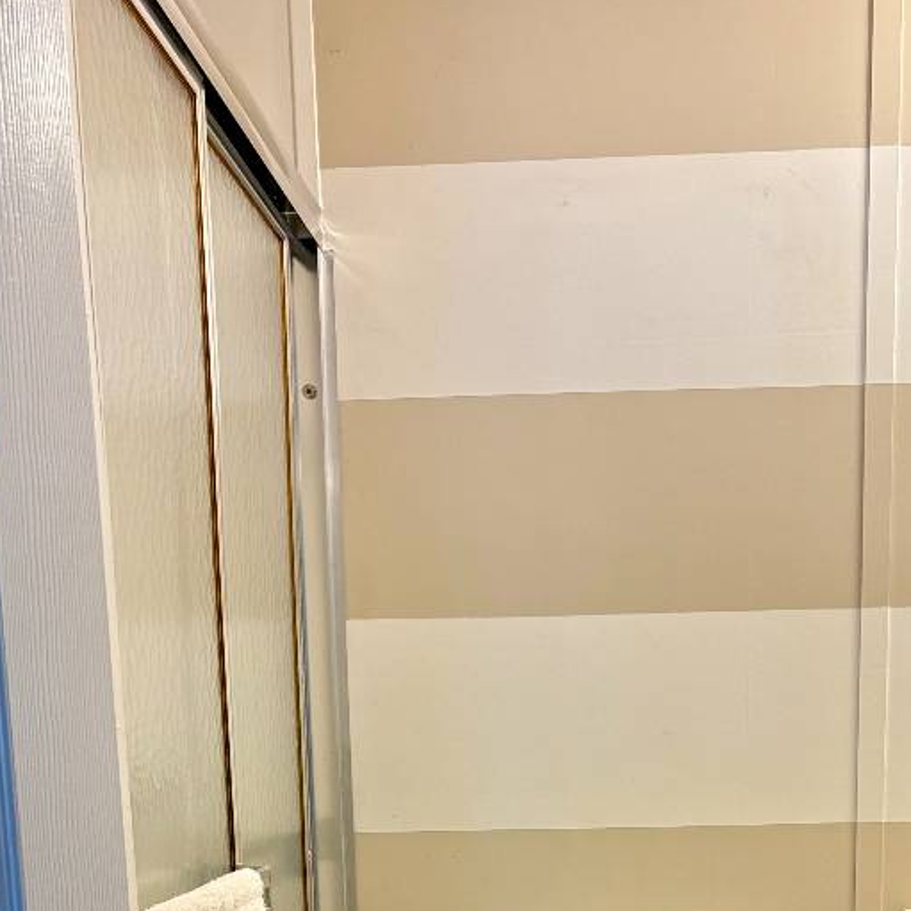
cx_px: 537
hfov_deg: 33.3
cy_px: 974
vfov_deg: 30.3
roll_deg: +1.2
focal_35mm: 51
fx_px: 1519
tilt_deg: -8.5
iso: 80
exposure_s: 1/60
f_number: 1.6
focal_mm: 5.96
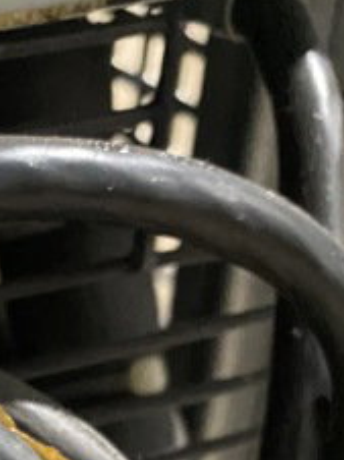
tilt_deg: -41.0
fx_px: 1195
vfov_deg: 19.8
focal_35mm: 90
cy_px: 624
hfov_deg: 14.6
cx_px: -259
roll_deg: +5.6
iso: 800
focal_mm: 4.25
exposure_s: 1/30
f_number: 1.8
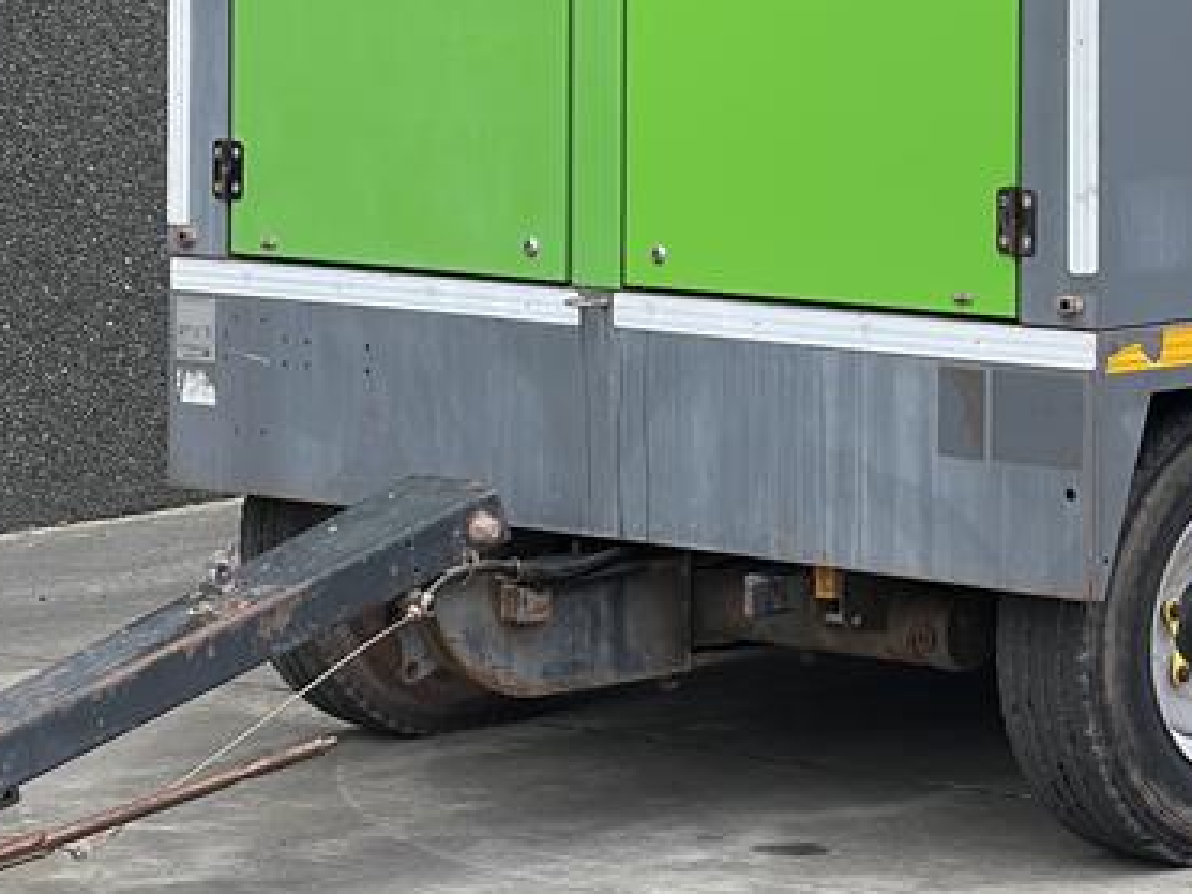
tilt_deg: -1.9
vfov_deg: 10.7
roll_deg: +1.1
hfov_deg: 14.1
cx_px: 1134
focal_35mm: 138
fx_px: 4750
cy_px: 23
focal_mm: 7.5
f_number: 2.2
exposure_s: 1/204
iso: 20
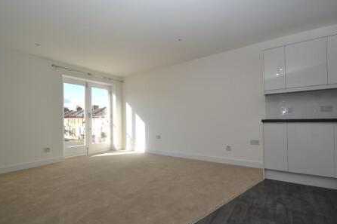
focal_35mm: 16
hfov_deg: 96.7
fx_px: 150
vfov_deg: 73.6
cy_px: 119
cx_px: 172
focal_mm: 10
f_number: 5.6
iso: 100
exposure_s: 1/125
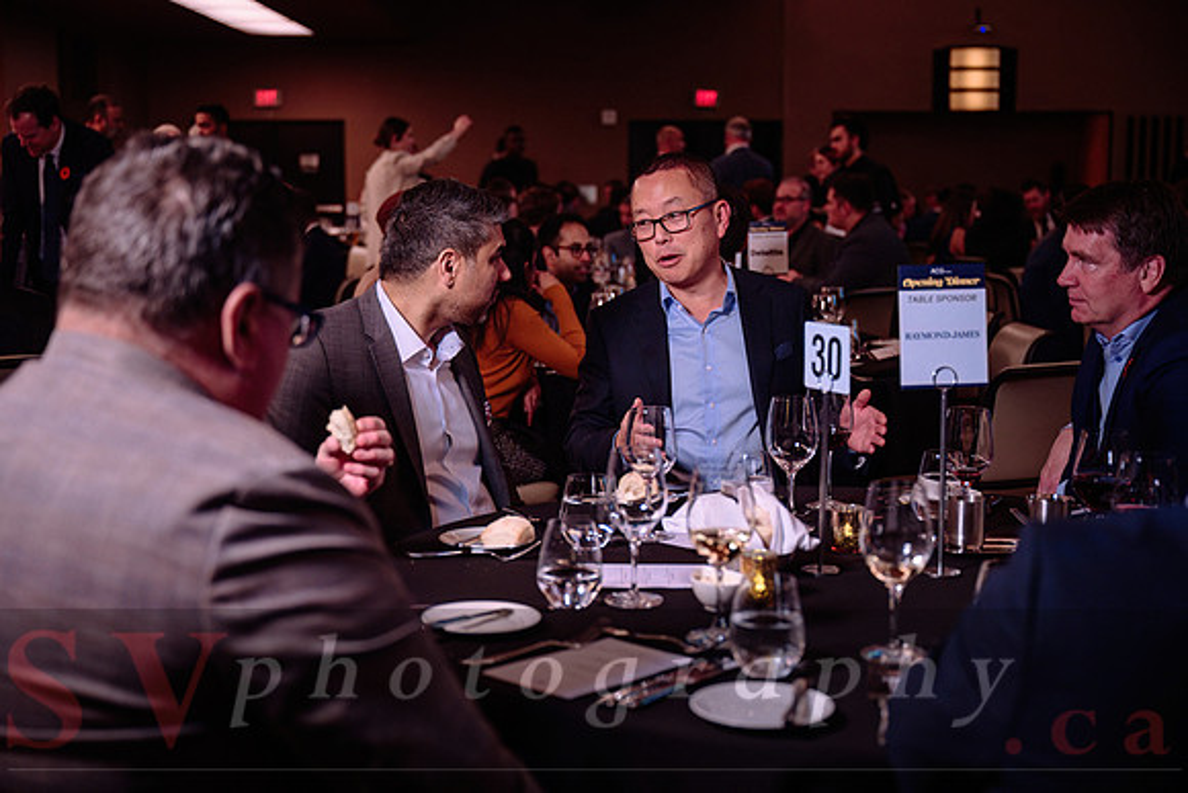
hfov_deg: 40.3
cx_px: 594
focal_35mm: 49
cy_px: 396
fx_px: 1617
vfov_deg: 27.5
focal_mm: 49
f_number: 2.8
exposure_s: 1/50
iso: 1250
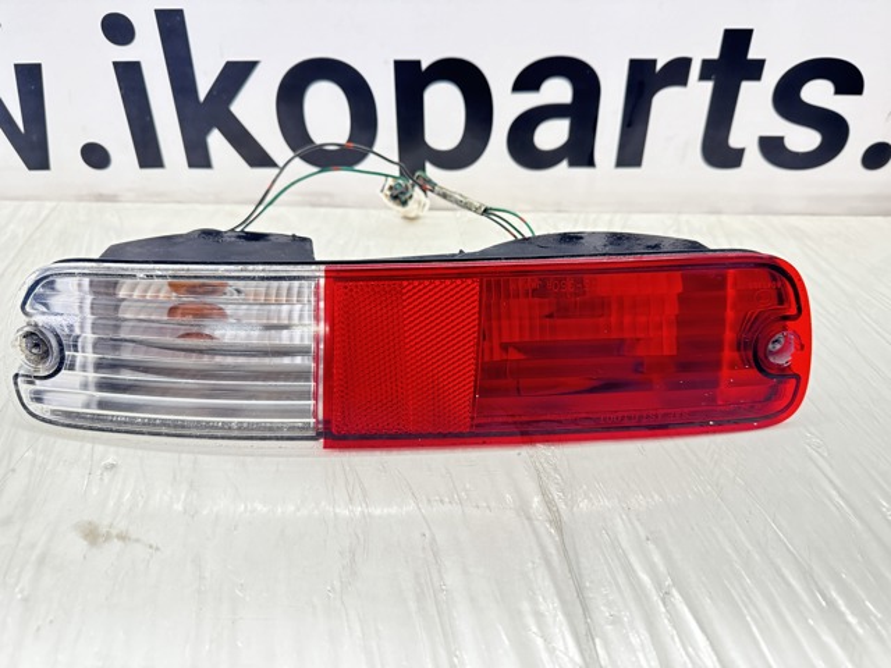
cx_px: 446
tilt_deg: -34.1
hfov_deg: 71.6
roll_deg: +0.1
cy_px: 334
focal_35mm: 24
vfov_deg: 56.8
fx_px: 618
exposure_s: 1/50
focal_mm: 6.76
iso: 800
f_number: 1.78
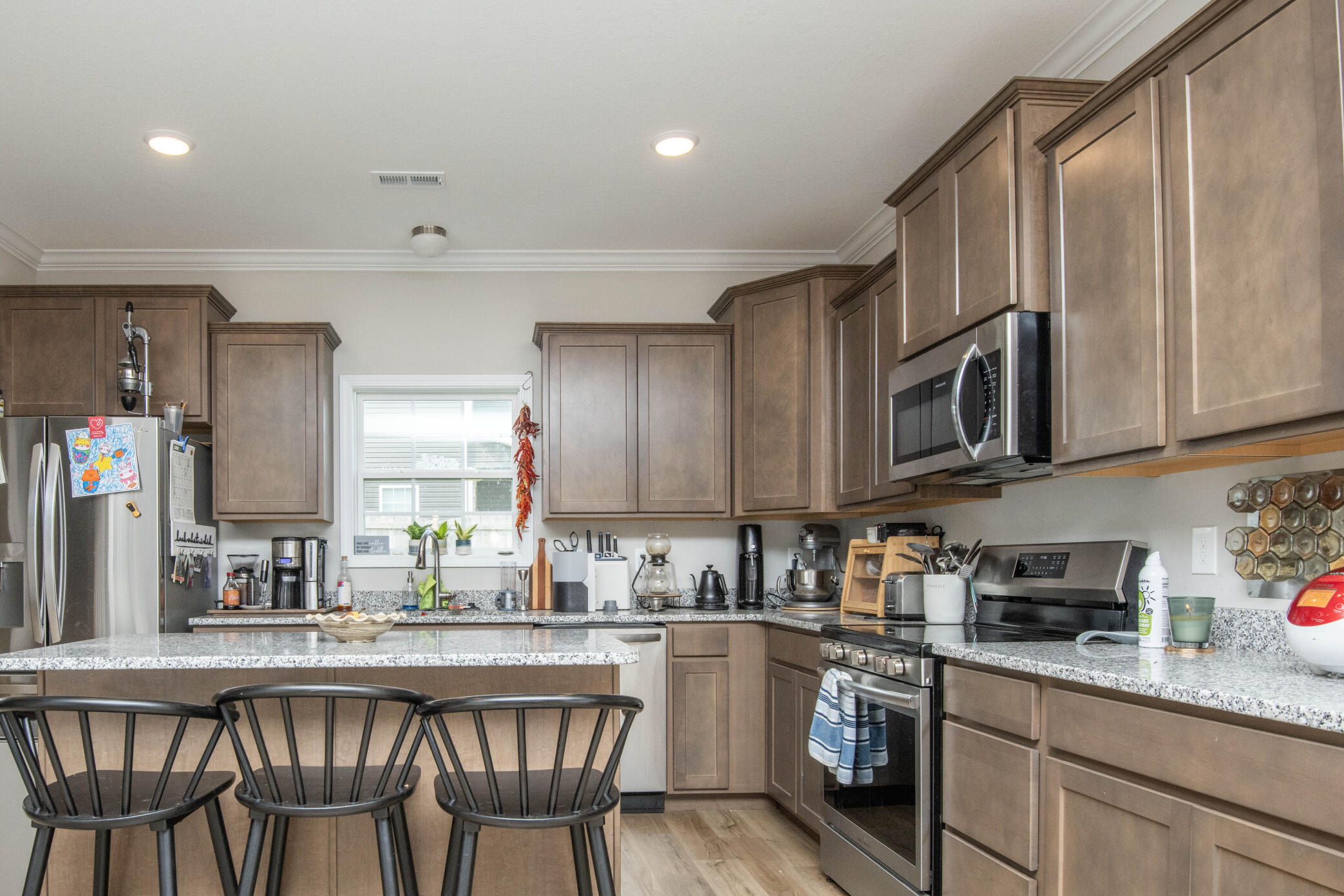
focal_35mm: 23
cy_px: 582
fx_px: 859
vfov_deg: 54.2
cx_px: 508
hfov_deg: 74.9
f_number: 9
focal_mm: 16
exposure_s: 1/160
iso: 400
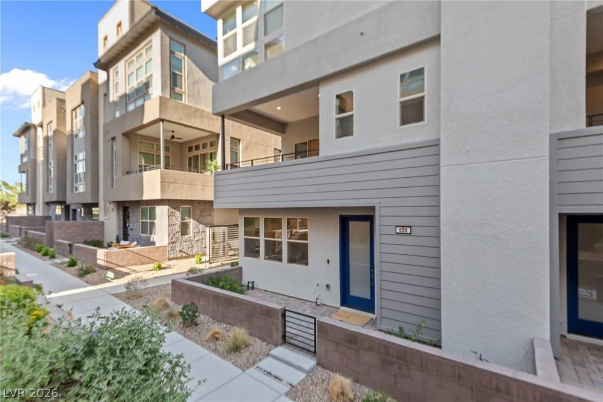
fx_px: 268
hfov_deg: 96.7
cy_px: 201
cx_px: 302
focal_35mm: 16
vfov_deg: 73.8
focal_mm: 16
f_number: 7.1
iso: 100
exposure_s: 1/25
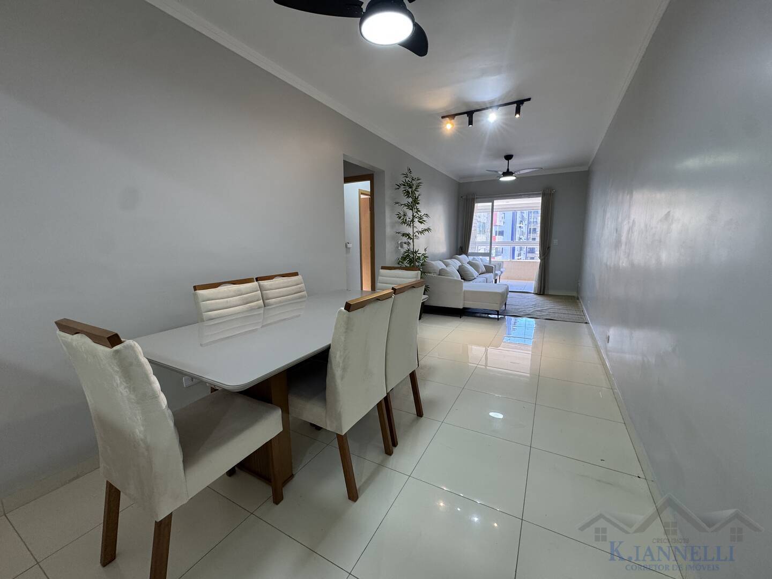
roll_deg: +0.5
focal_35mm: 14
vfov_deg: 85.7
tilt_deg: -9.3
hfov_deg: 102.1
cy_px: 290
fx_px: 312
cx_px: 386
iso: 200
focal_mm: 2.22
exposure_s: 1/120
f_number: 2.2
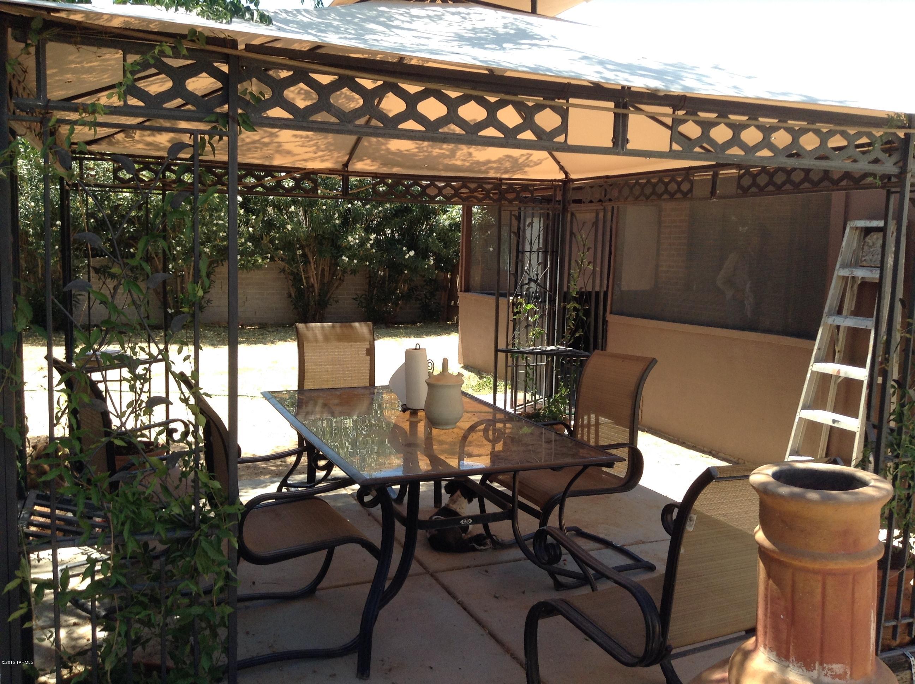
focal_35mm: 33
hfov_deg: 55.4
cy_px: 342
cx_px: 458
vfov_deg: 42.8
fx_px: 871
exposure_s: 1/308
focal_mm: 3.3
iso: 32
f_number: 2.4
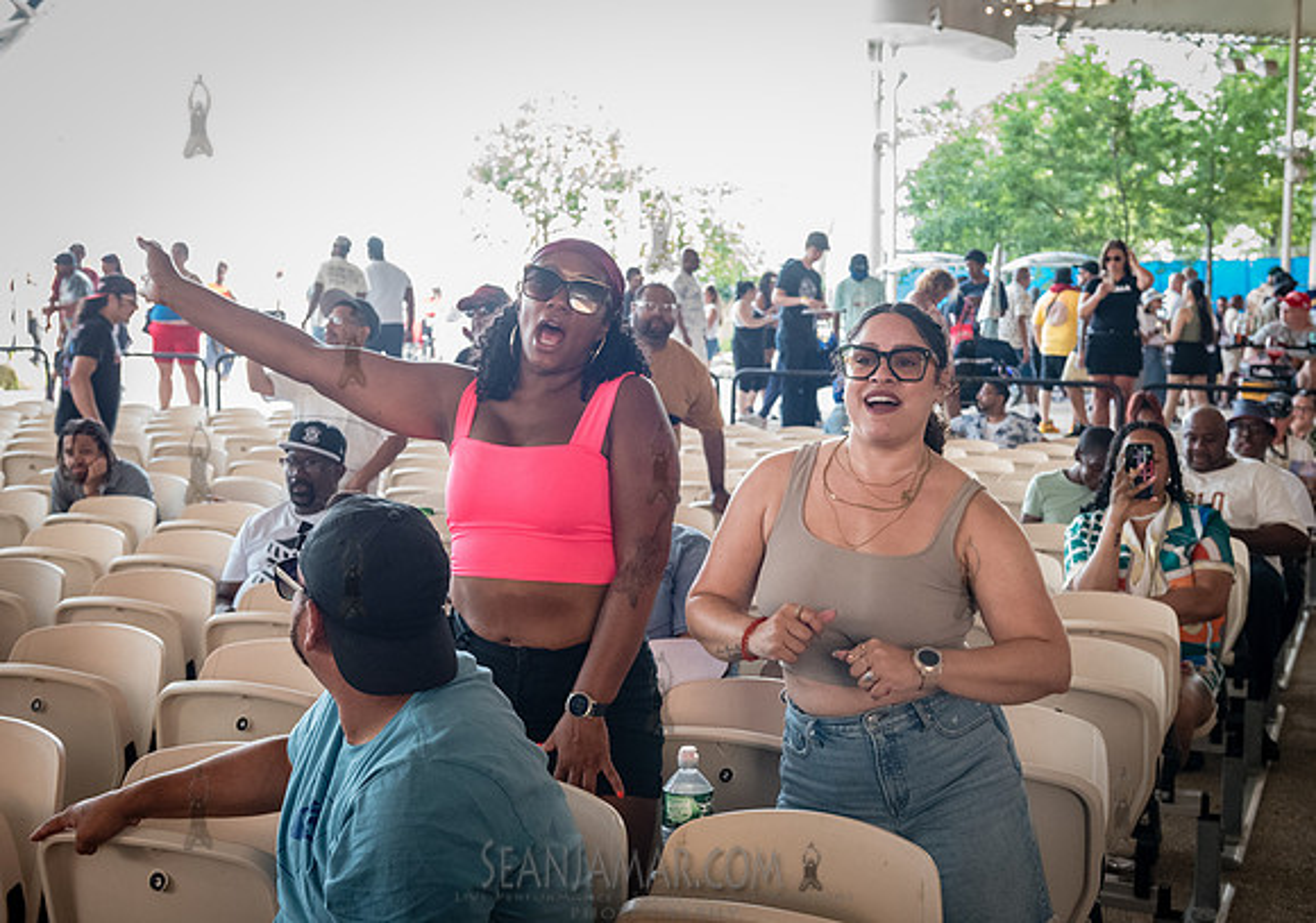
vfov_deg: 31.9
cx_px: 737
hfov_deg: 44.3
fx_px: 1613
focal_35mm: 43
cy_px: 492
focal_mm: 38
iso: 5000
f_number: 4.5
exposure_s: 1/200
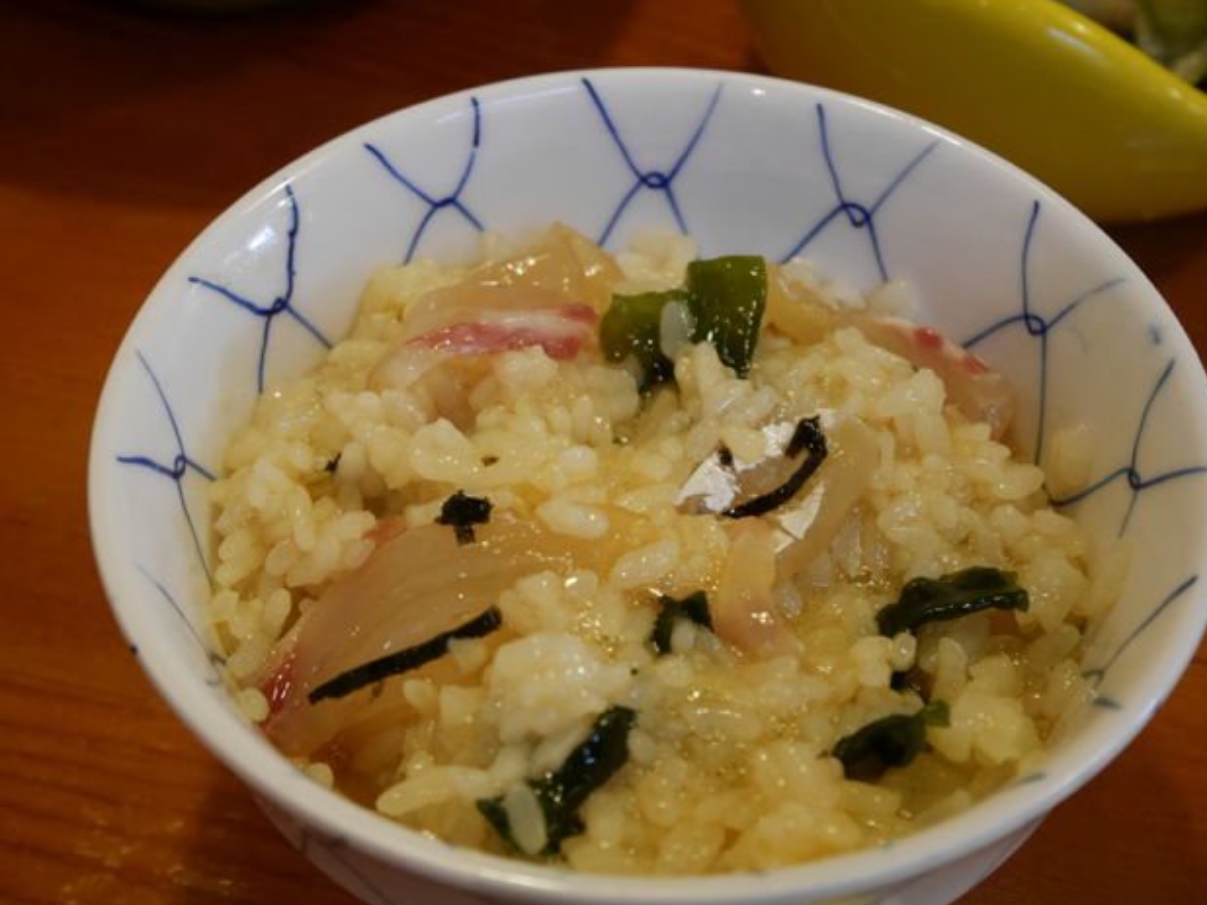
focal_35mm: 58
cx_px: 594
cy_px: 463
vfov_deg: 25.2
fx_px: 2022
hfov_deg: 33.2
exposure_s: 1/60
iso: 1600
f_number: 5.5
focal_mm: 28
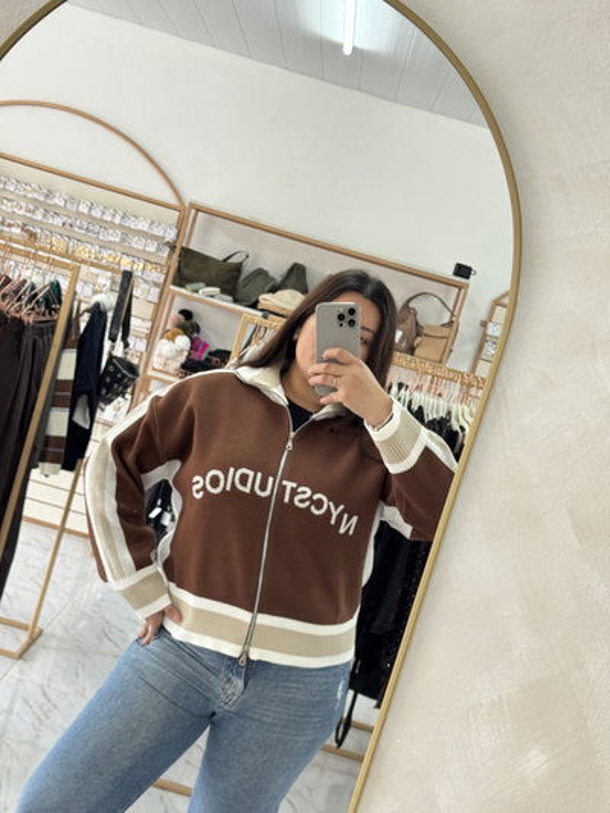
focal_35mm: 48
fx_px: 1127
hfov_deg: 30.3
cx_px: 305
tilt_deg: -3.4
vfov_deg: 39.6
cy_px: 406
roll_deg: -16.3
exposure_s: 1/50
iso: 125
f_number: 1.78
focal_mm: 6.76
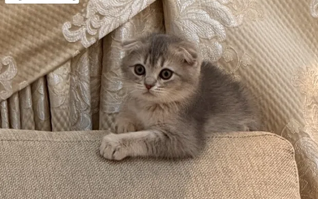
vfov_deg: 10.0
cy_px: 77
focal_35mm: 131
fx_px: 1135
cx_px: 156
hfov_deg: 15.9
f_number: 2.8
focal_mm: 15.66
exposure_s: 1/50
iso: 200
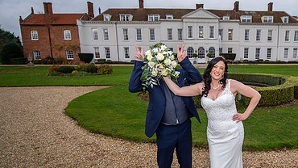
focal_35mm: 23
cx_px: 209
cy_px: 89
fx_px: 182
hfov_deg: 75.1
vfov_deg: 49.5
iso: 100
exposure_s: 1/160
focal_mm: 14
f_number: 2.8
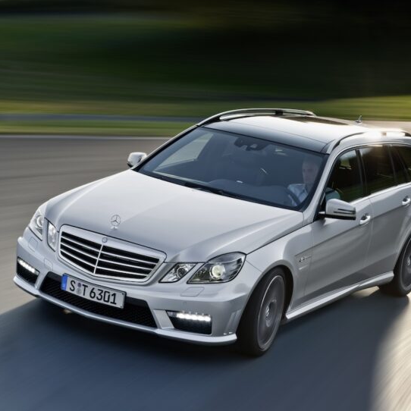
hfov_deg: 19.3
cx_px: 224
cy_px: 207
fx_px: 1209
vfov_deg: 19.3
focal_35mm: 90
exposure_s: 5
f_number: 22
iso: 50
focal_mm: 70
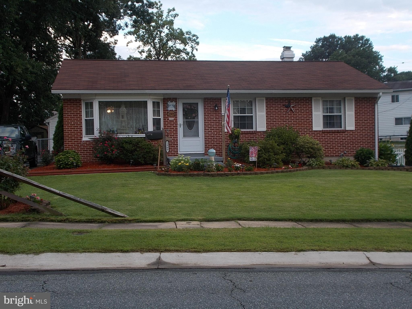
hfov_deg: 42.9
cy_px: 154
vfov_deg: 32.9
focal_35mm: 44
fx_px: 524
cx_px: 206
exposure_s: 1/60
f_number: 4.2
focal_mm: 7.9
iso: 80
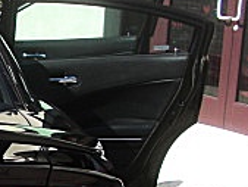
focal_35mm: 136
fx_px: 975
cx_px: -176
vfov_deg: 10.8
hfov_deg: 13.3
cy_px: 184
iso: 50
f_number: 2.8
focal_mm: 6.3
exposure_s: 1/320
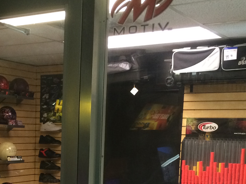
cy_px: 187
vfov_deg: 20.0
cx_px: 40
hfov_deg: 26.7
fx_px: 505
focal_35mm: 71
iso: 200
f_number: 2.2
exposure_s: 1/30
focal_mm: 4.12
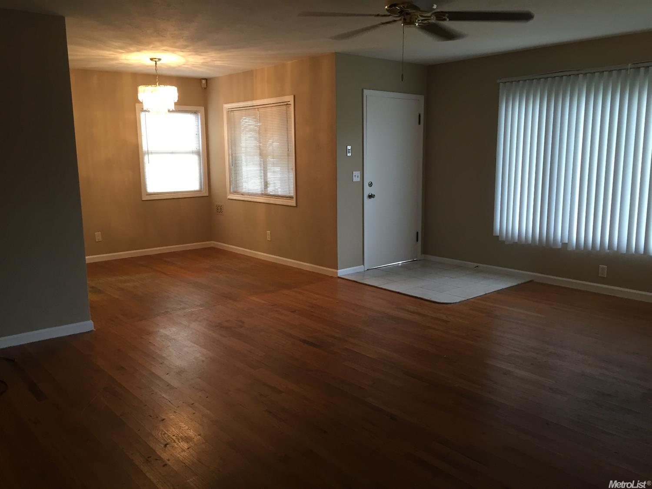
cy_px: 244
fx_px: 546
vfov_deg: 48.2
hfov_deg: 61.7
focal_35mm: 29
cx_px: 326
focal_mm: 4.15
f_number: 2.2
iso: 125
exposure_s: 1/33
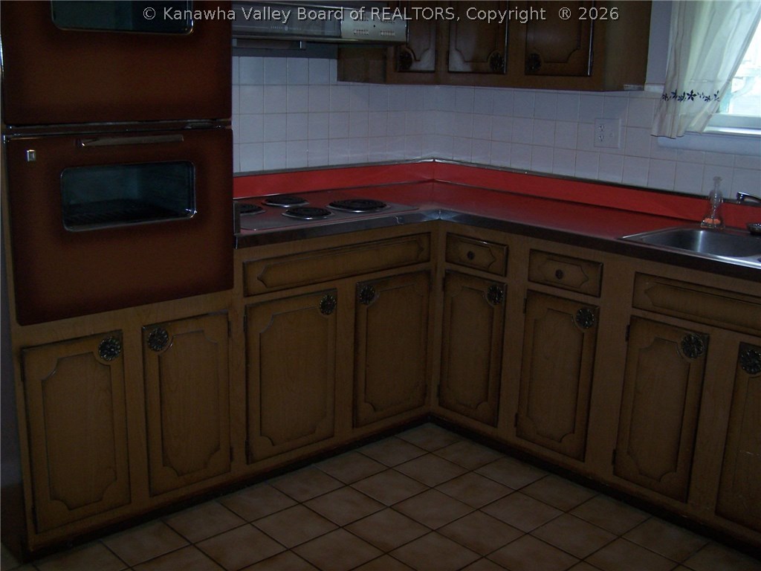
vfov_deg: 37.7
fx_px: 835
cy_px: 286
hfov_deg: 49.0
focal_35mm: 38
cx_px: 380
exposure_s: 1/60
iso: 140
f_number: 2.8
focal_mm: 6.3
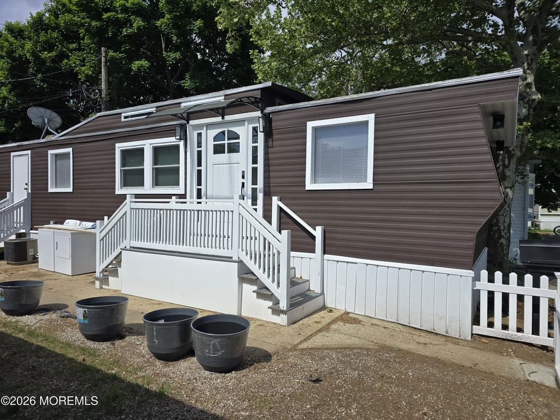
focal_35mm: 23
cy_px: 210
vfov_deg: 58.9
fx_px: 372
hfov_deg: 73.9
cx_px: 280
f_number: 1.7
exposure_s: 1/1176
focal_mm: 6.3
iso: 12
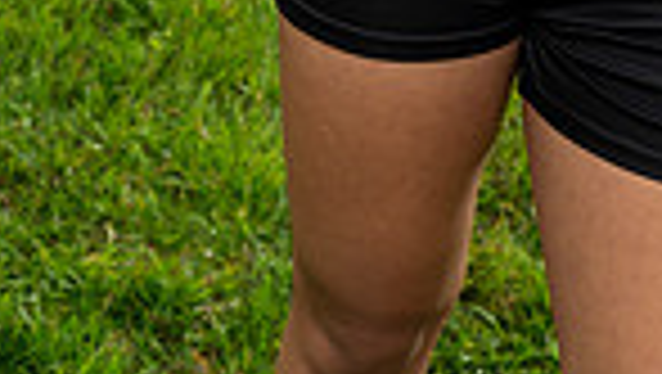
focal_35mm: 112
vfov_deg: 9.4
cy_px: -586
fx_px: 1968
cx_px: 572
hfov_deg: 18.8
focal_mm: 35
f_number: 5.6
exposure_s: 1/200
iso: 250
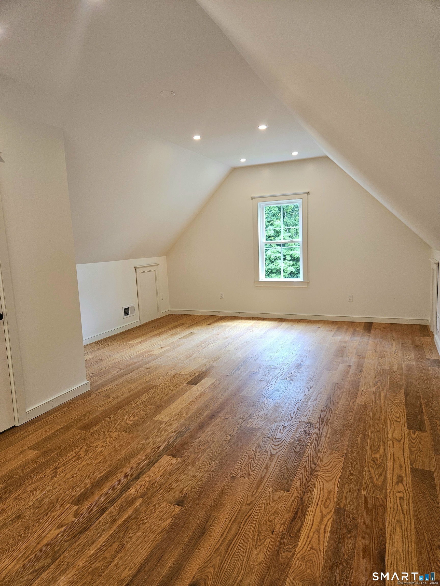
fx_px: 390
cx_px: 220
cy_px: 293
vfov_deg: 73.9
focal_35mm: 23
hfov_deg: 58.9
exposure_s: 1/120
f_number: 1.8
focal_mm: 5.4
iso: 80
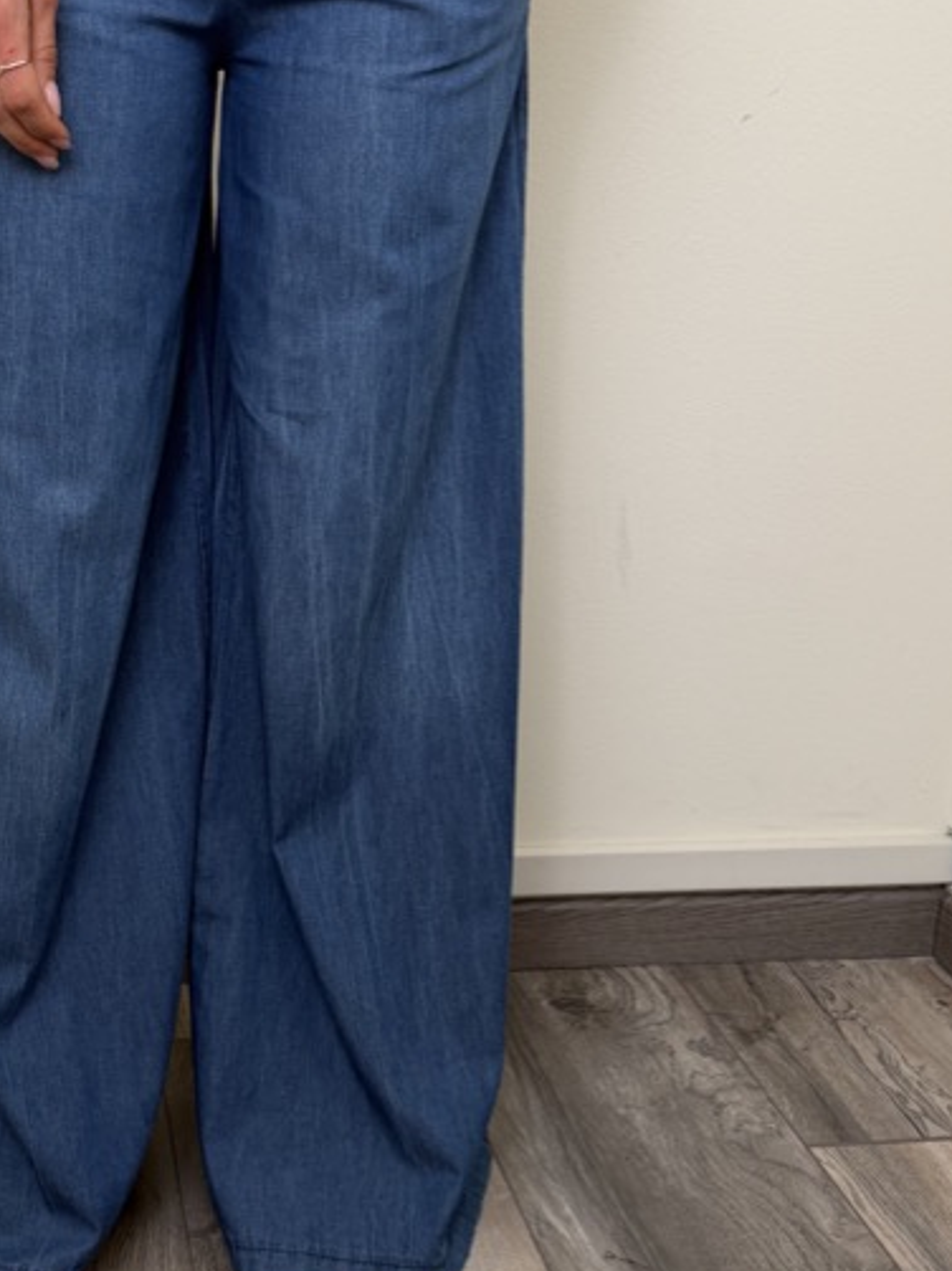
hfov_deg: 28.2
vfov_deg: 37.4
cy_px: 551
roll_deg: -1.7
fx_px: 1872
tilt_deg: -14.3
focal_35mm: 51
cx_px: 261
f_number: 1.78
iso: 64
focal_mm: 6.76
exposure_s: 1/219
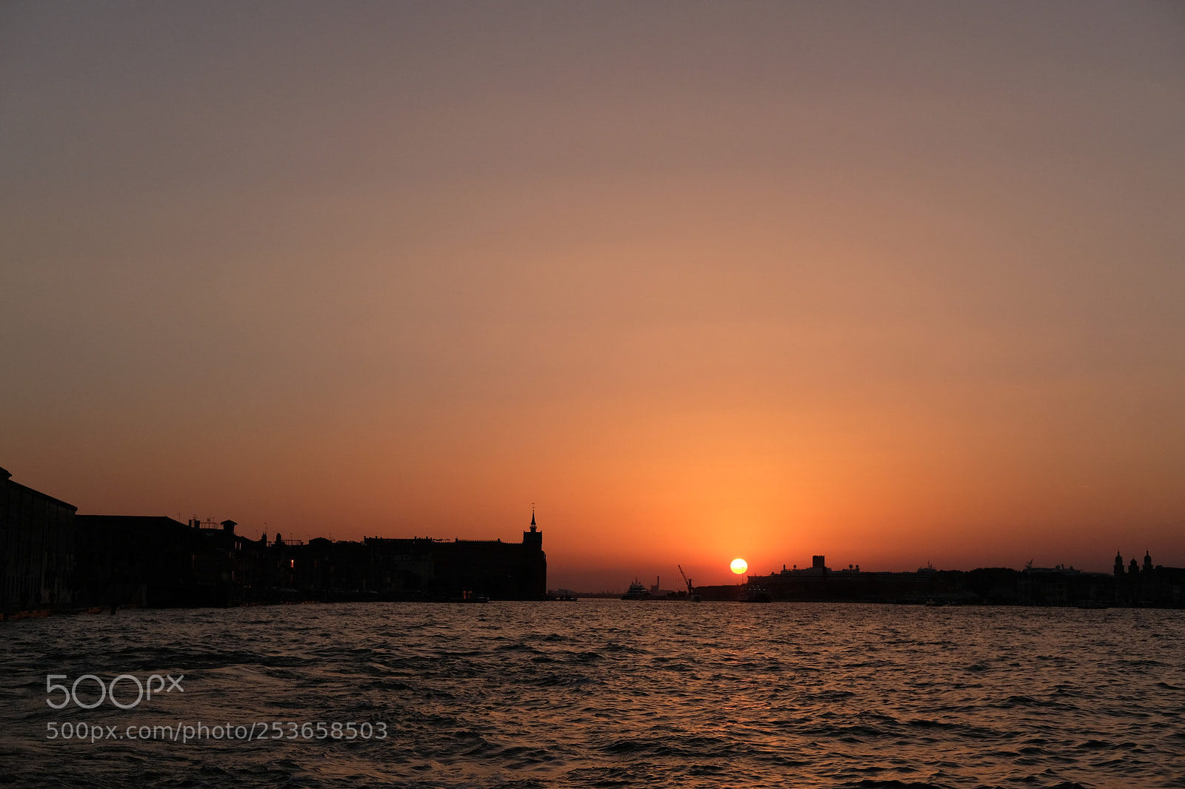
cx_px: 592
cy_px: 394
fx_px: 1744
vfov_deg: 25.5
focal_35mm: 53
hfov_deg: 37.5
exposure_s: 1/2000
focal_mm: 35
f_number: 5.6
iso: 640
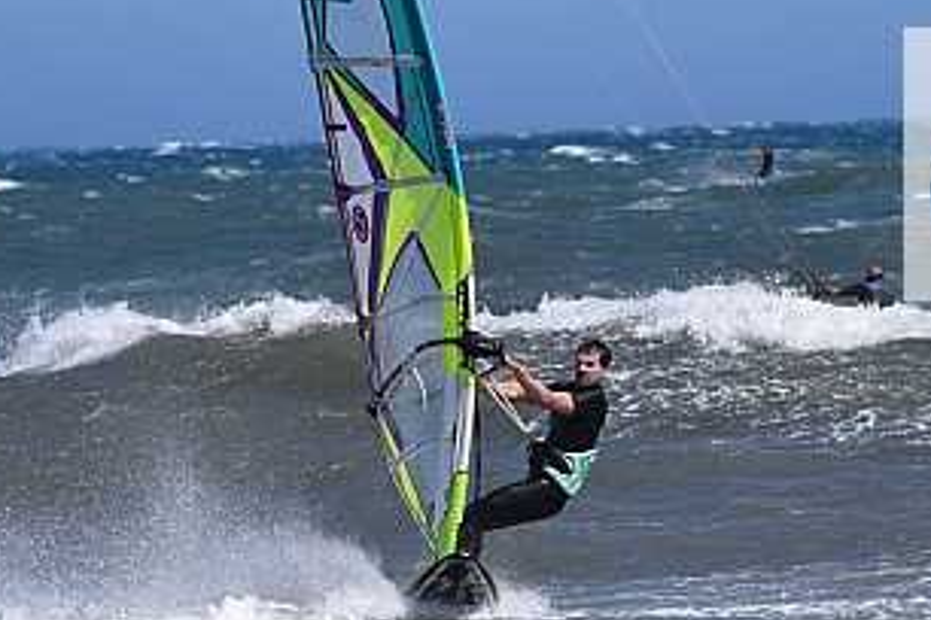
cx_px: 590
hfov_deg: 4.8
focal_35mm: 427
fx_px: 11042
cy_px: 471
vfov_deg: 3.2
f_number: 5.6
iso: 220
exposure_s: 1/2000
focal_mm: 170
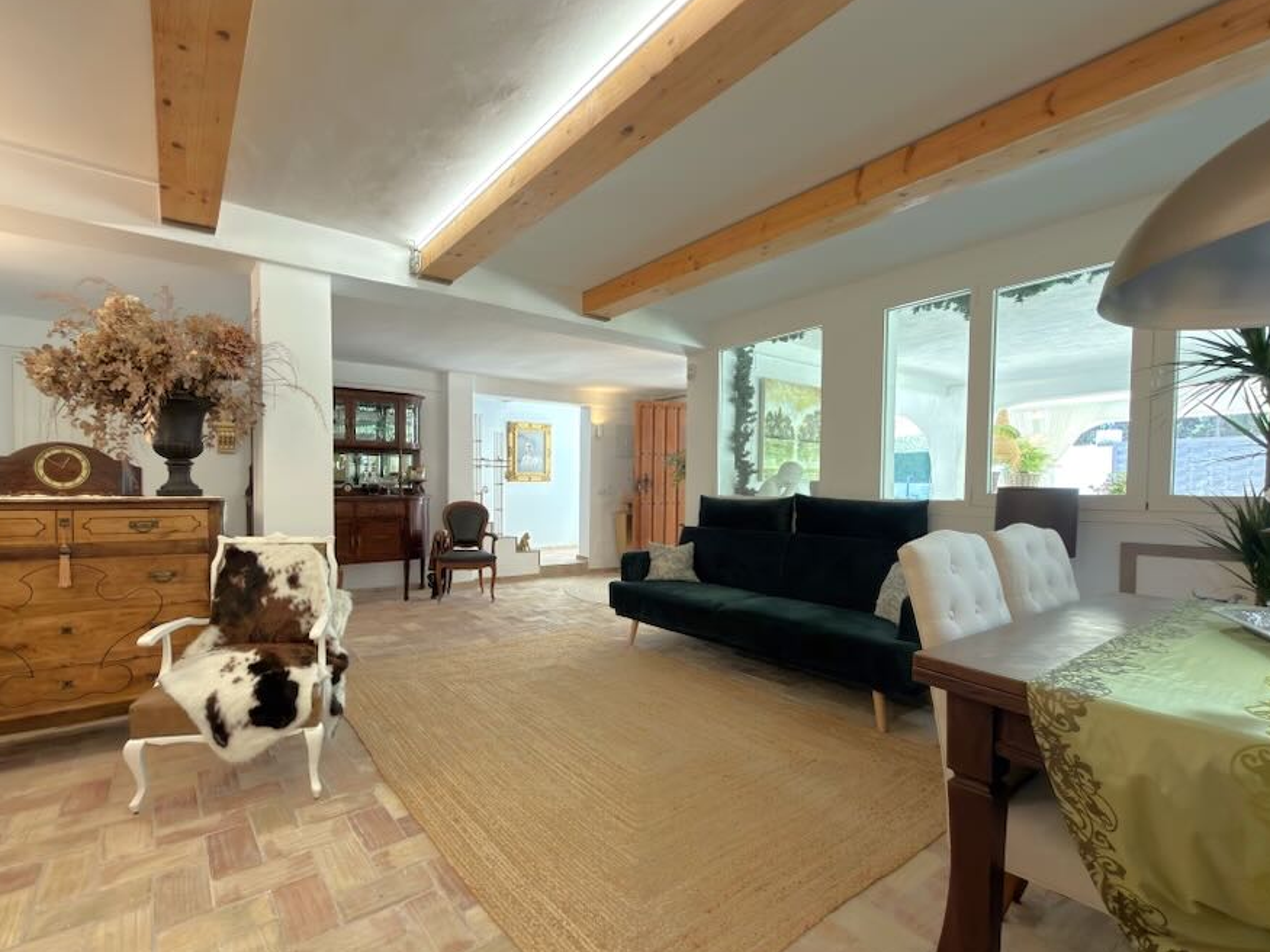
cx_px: 575
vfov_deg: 78.0
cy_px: 505
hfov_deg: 94.2
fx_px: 587
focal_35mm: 16
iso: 80
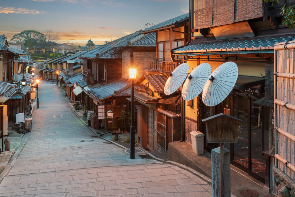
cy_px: 98
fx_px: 279
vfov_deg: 38.9
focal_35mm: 34
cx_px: 148
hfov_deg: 55.8
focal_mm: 34
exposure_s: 6
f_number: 11
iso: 64
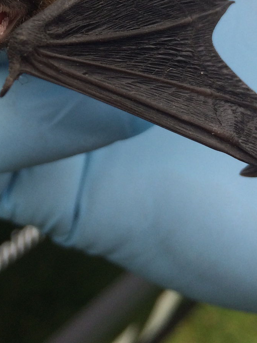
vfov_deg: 27.7
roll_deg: +2.5
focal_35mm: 66
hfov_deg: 21.9
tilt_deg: -30.7
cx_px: 40
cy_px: 2
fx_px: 653
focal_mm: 4.15
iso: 32
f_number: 2.2
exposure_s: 1/488
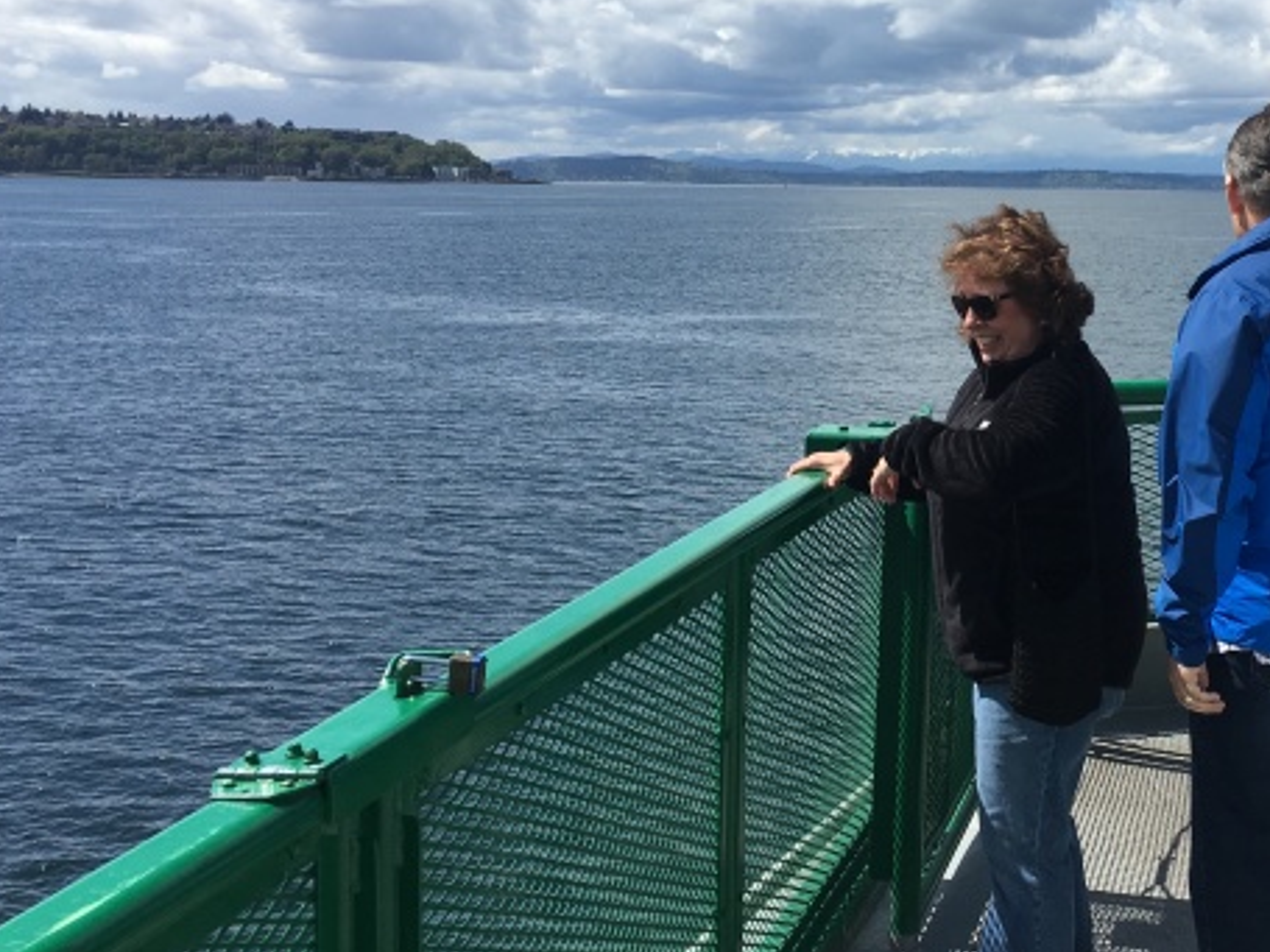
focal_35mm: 51
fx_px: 1871
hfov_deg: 36.1
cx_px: 1033
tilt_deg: -3.1
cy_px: 335
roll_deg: -2.7
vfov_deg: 28.4
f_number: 2.2
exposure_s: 1/2024
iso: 25
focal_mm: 4.15
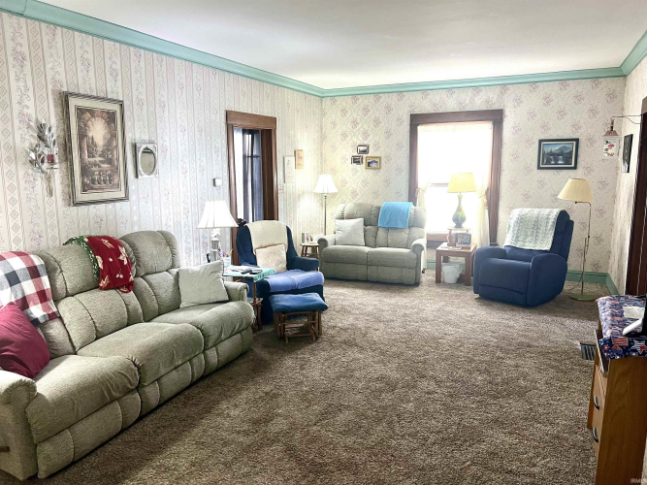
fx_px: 486
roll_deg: +0.3
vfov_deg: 53.0
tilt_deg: -9.5
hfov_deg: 67.3
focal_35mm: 26
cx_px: 324
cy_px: 242
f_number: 1.5
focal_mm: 5.7
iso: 160
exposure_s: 1/60
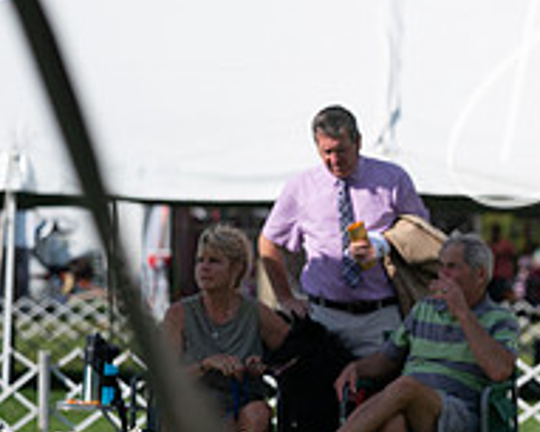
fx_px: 5644
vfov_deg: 4.4
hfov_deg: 5.4
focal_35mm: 353
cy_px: 248
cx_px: 792
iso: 100
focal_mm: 124
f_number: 4
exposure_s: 1/1250
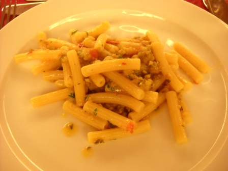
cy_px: 86
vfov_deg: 35.1
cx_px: 114
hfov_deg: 45.8
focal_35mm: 41
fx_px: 270
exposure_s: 1/19
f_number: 3.1
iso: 800
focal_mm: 6.72
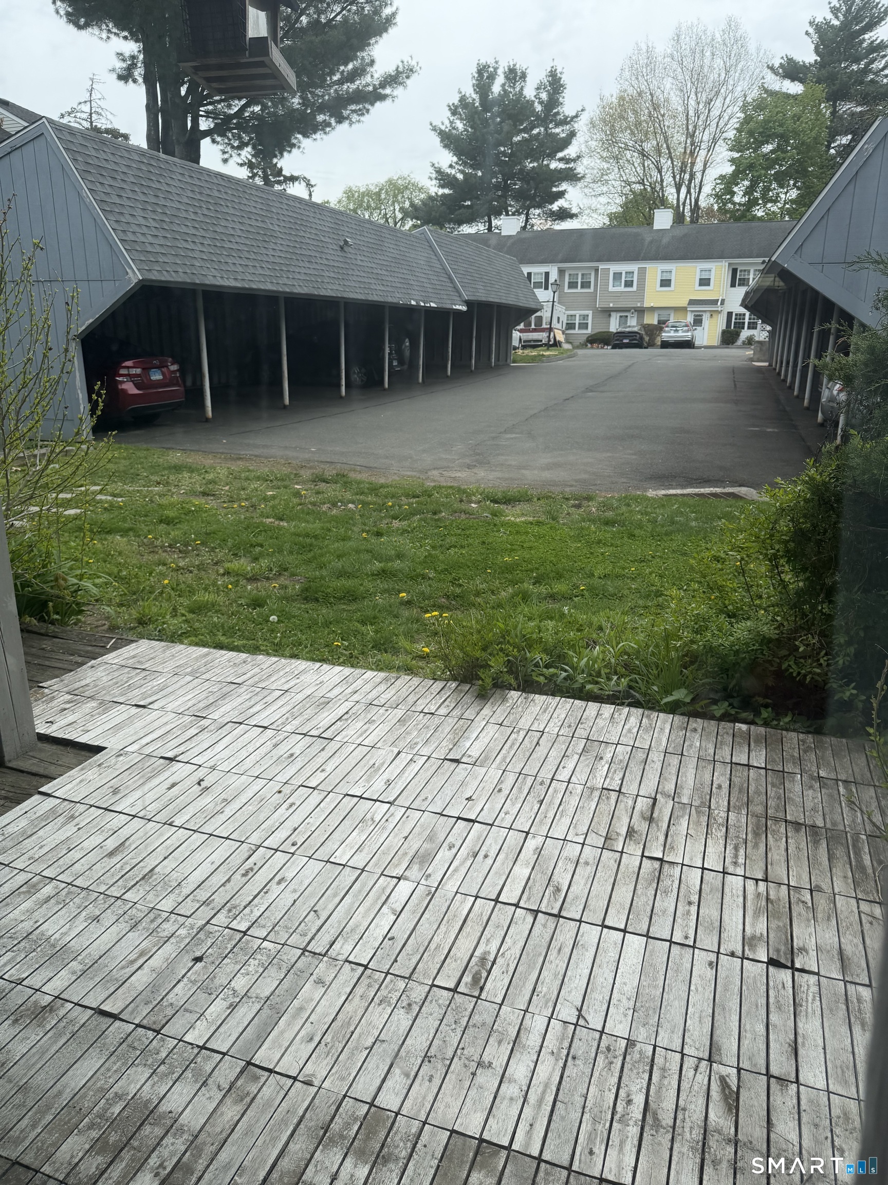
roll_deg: +0.4
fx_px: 821
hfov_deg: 56.8
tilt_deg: -17.8
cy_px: 592
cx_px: 444
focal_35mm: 24
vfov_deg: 71.6
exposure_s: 1/1553
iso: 80
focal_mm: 6.76
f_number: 1.78
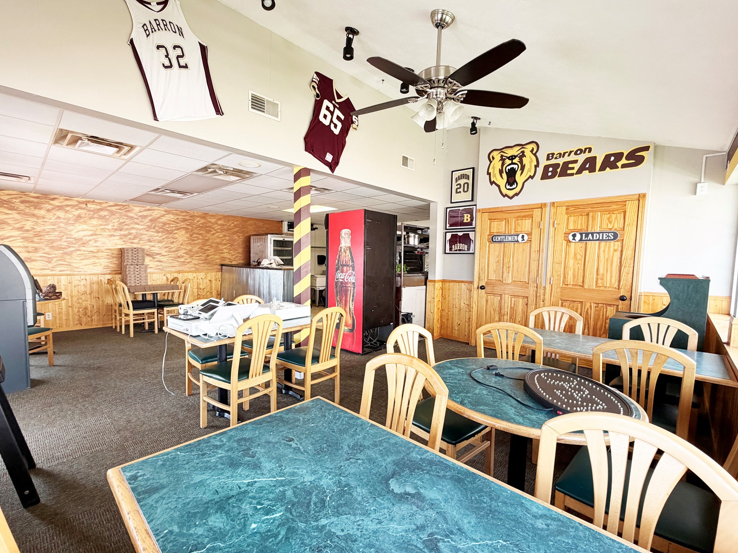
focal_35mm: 16
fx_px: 341
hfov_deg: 94.4
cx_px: 345
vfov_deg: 78.1
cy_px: 281
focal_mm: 2.22
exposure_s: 1/121
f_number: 2.2
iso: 125
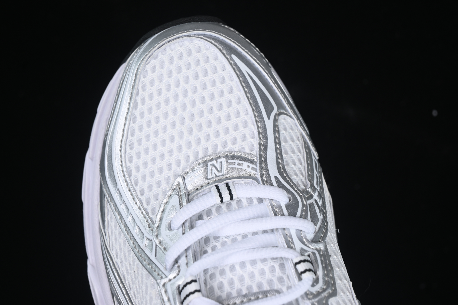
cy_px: 152
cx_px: 229
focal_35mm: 75
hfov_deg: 27.0
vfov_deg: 18.2
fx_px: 954
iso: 160
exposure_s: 1/60
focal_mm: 50
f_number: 7.1
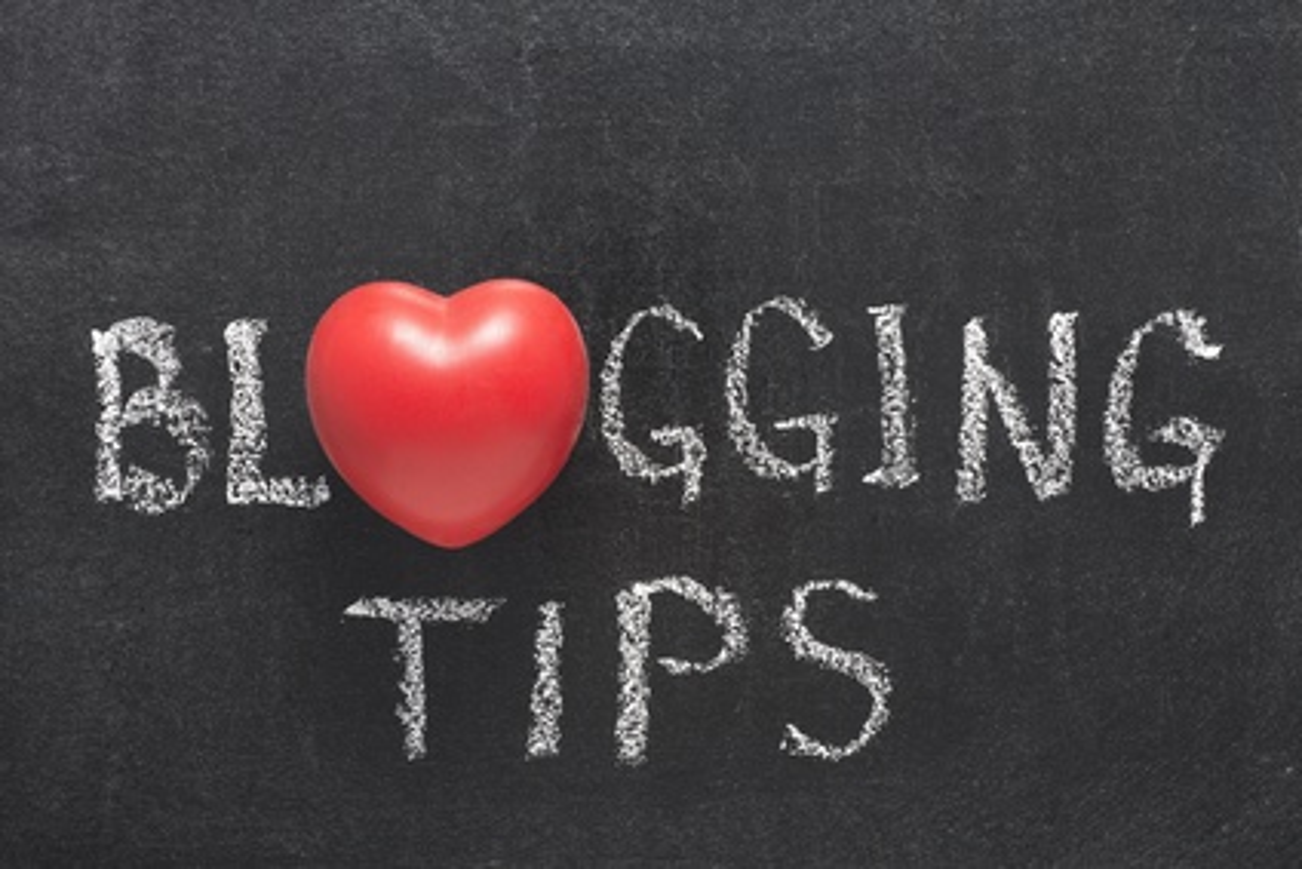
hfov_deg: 33.4
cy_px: 434
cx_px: 651
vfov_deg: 22.6
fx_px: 2171
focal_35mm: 60
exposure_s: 1/125
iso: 100
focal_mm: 60
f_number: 11
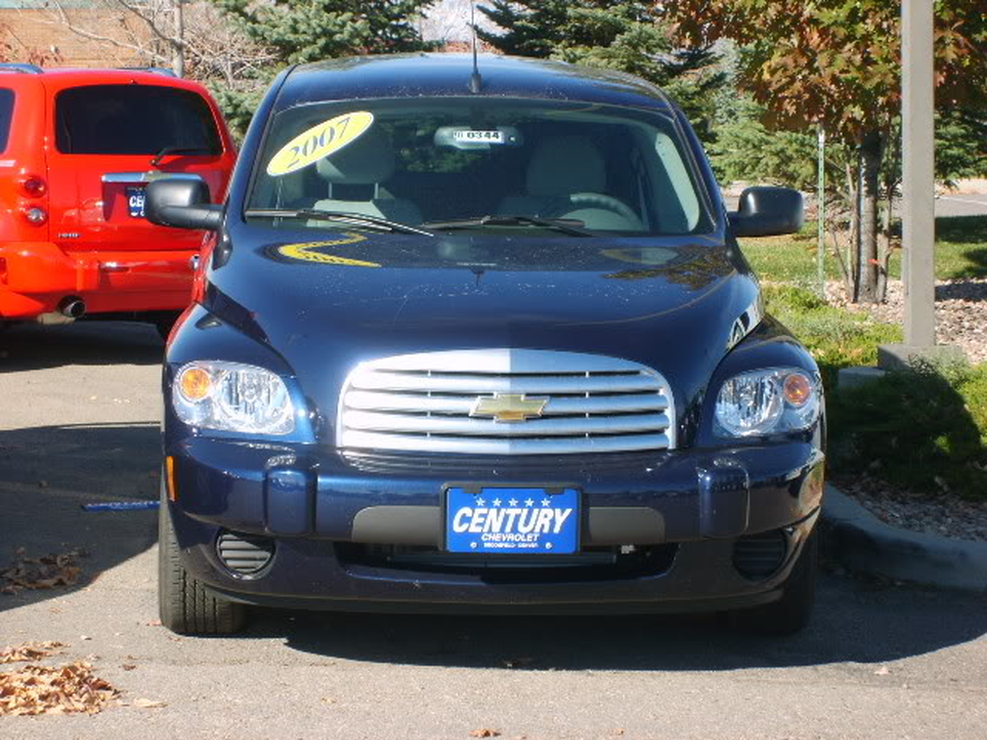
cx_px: 494
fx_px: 2994
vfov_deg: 14.1
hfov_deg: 18.7
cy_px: 370
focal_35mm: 105
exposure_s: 1/180
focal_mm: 17.4
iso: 50
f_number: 4.9
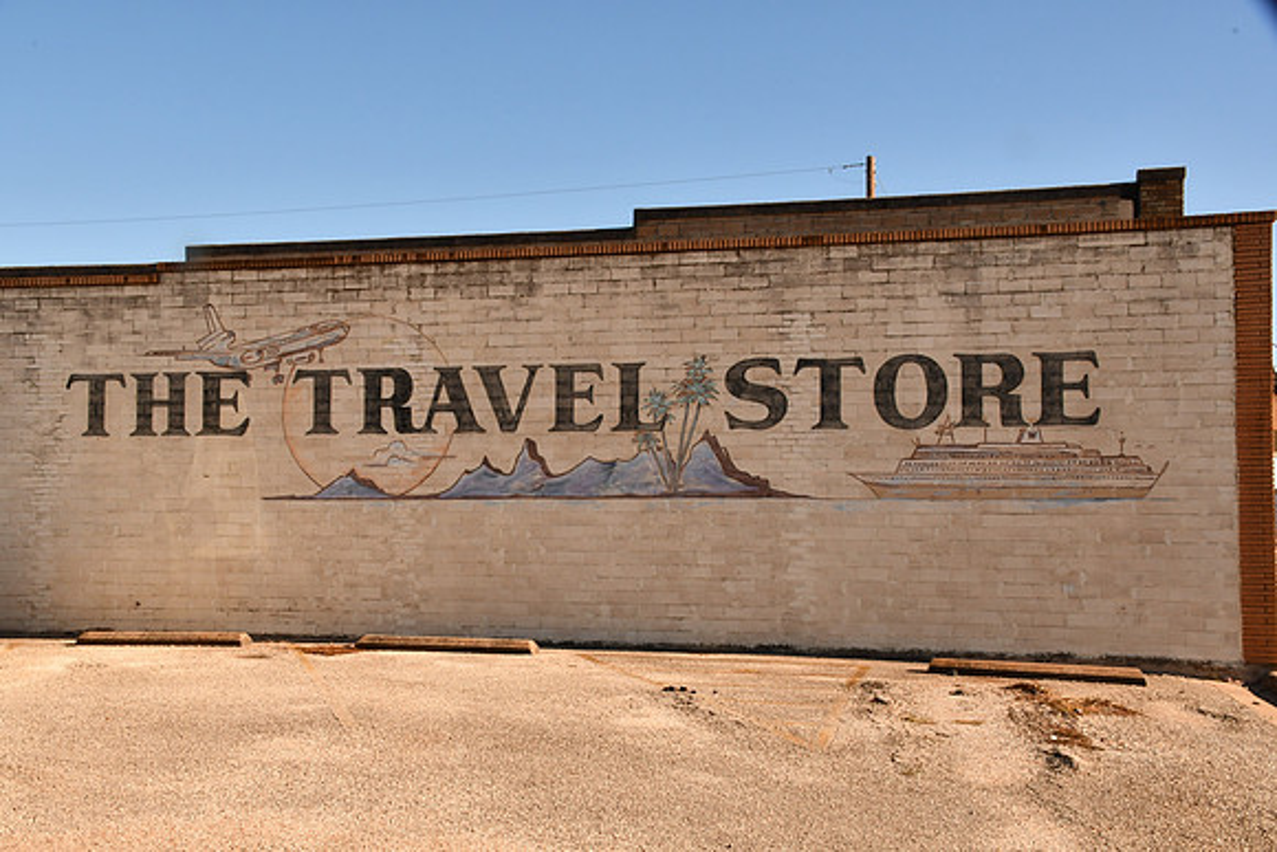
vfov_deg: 34.2
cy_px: 426
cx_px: 638
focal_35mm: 39
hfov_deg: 49.5
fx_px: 1384
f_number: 22
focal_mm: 26
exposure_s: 1/160
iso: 400
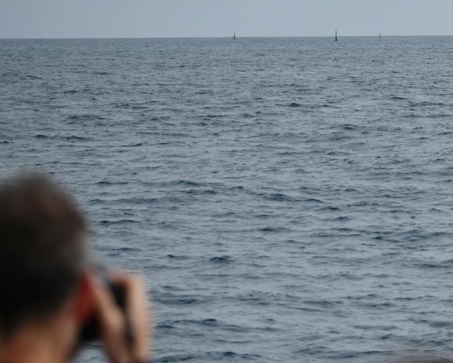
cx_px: 269
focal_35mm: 152
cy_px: 196
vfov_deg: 10.2
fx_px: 2039
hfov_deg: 12.7
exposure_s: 1/8000
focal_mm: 122
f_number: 5
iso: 500
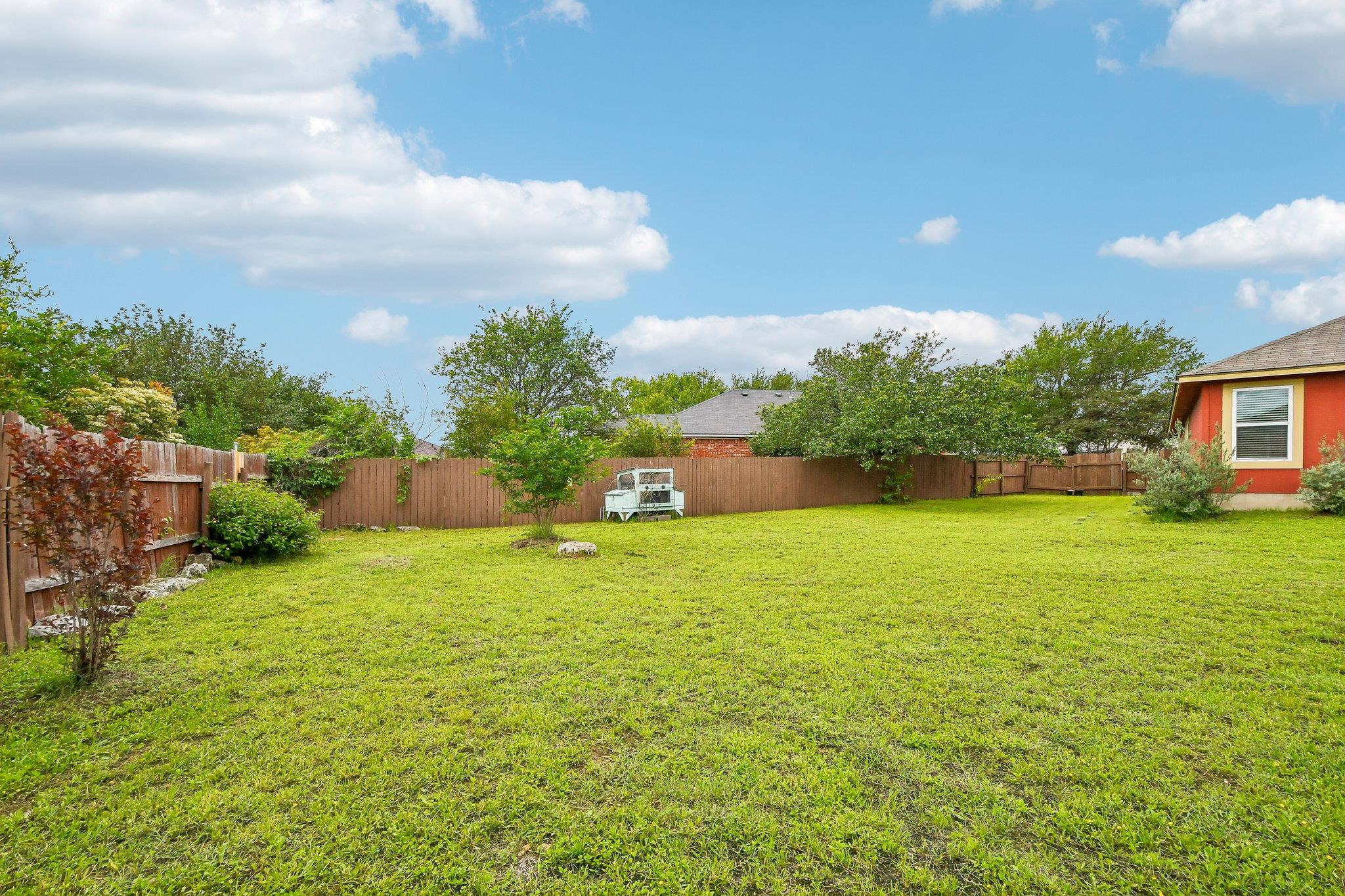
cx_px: 672
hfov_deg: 100.4
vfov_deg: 77.3
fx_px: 560
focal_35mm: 15
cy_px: 448
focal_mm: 10
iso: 400
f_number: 8
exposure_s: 1/1600
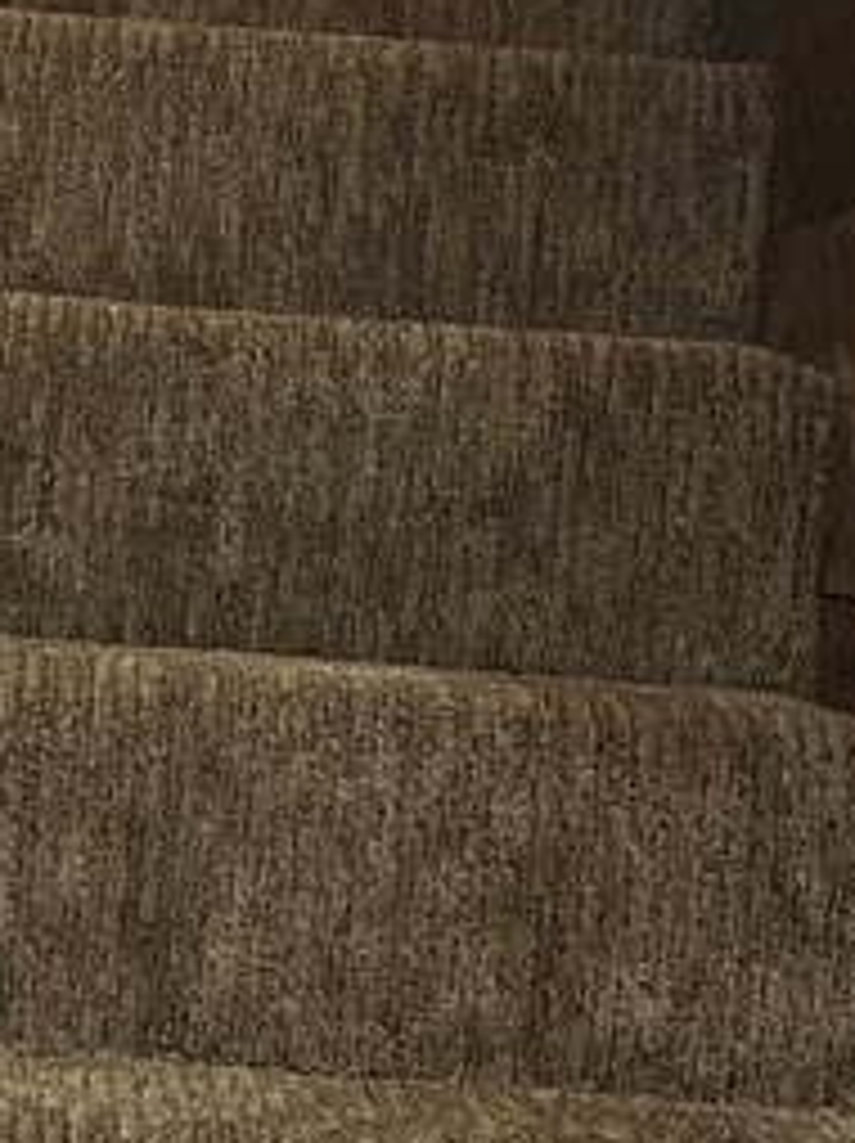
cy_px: 522
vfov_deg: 18.7
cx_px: -14
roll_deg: -4.3
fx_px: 3464
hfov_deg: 13.9
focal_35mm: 105
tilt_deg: -1.2
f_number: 1.6
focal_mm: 5.1
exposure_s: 1/30
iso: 800
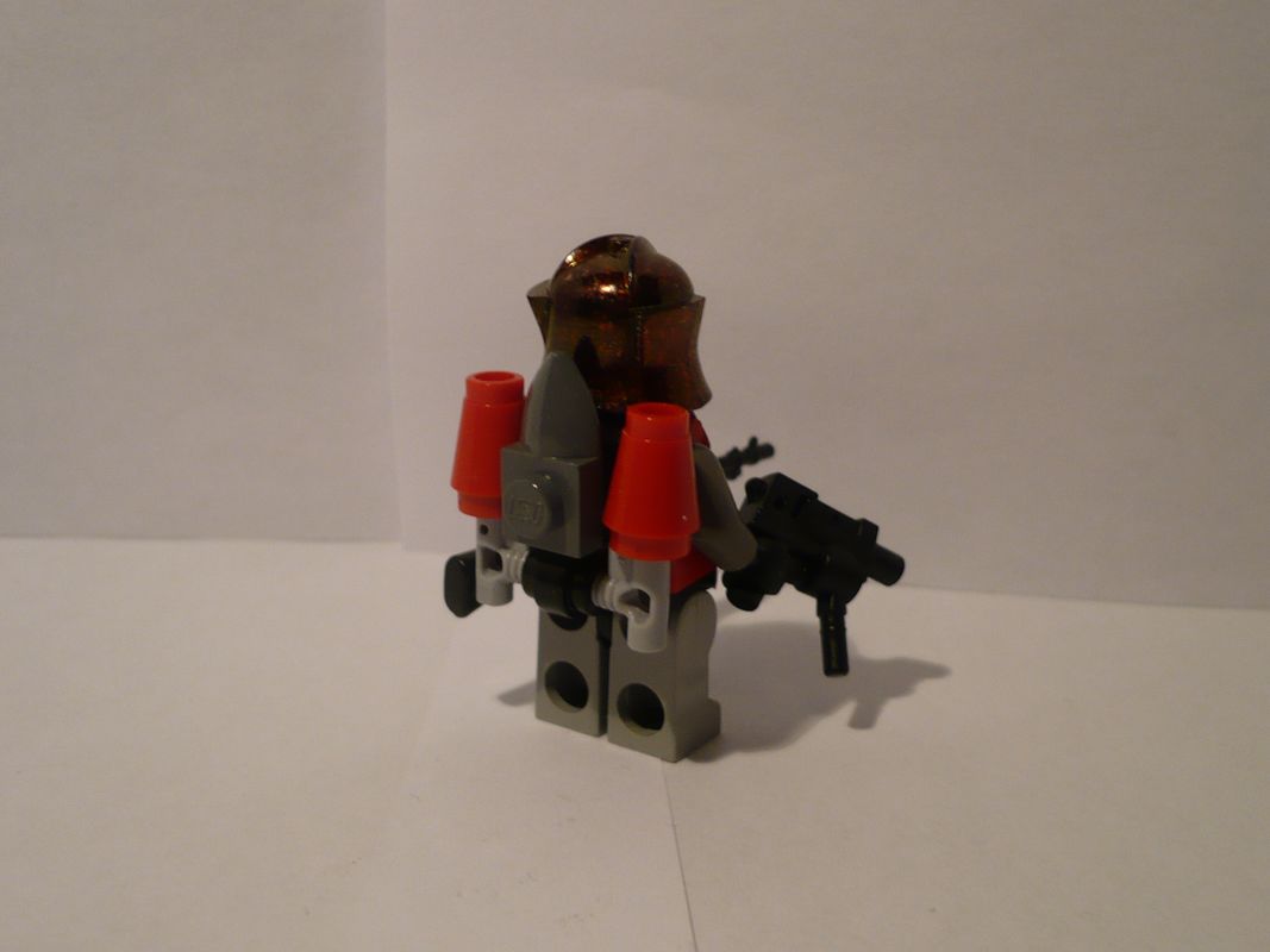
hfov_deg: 44.8
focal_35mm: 42
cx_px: 635
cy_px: 476
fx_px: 1541
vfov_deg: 34.3
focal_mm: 5.8
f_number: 2.8
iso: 100
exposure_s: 1/30
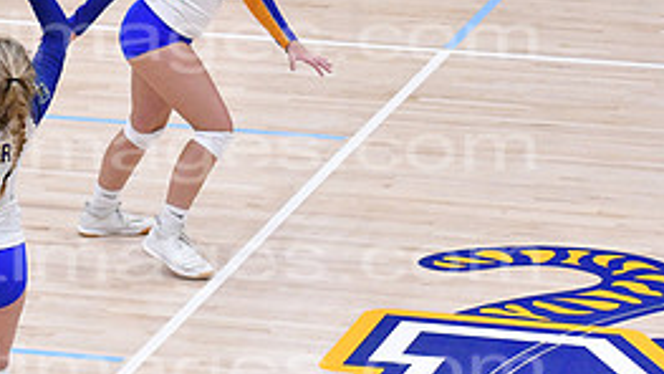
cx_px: -30
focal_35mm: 284
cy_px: 97
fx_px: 5001
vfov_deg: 4.3
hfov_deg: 7.6
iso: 6400
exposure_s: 1/1000
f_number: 3.2
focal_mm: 82
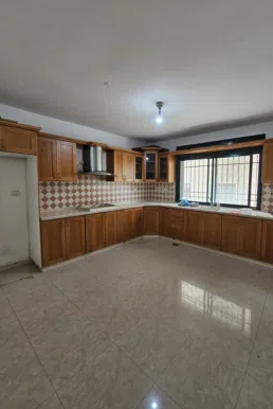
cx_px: 157
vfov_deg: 104.2
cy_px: 198
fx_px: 159
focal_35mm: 14
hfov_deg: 80.8
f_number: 2.2
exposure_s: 1/60
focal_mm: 2.2
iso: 125
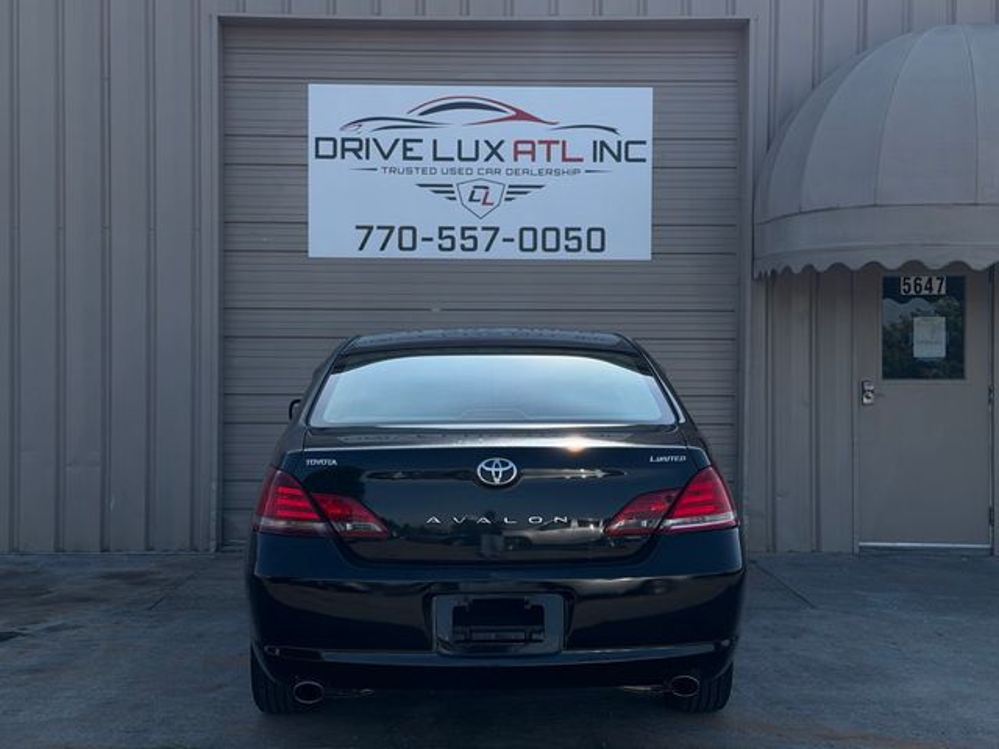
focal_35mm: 48
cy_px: 374
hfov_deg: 39.7
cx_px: 500
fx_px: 1385
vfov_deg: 30.3
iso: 80
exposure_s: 1/2865
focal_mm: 6.76
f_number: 1.78
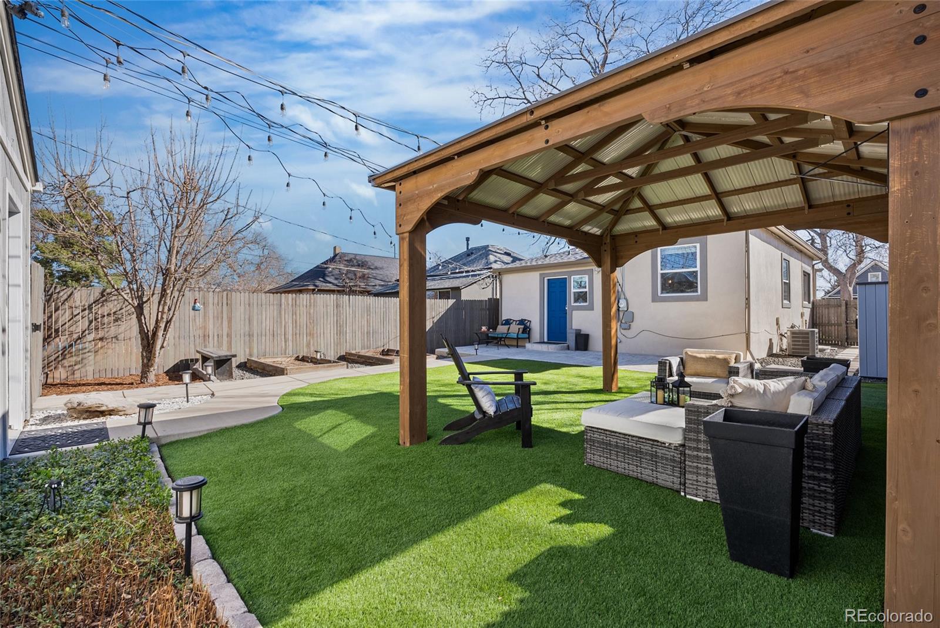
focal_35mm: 16
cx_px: 470
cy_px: 314
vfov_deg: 73.8
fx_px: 418
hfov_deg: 96.7
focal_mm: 16
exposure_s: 1/80
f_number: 8
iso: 200
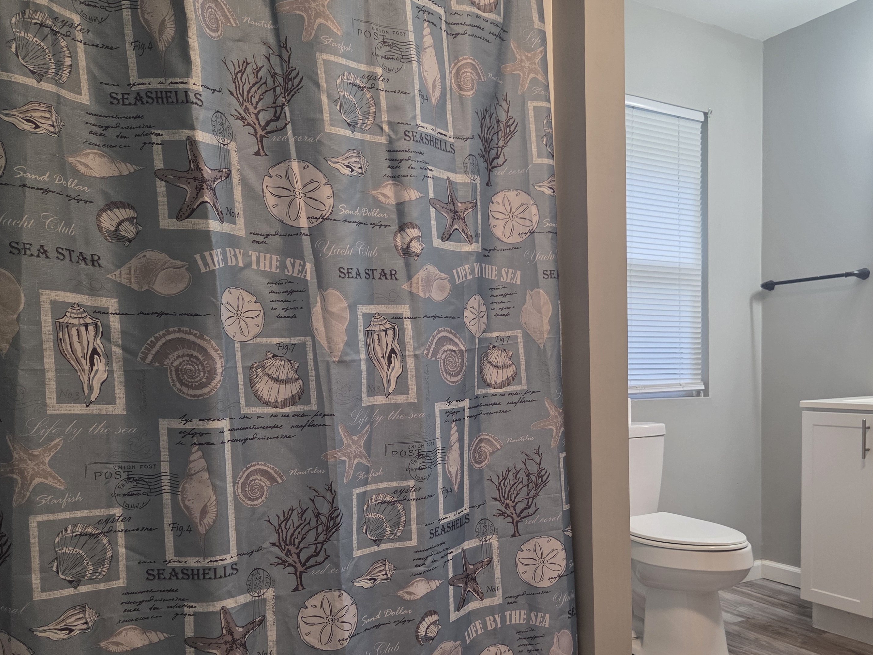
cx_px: 541
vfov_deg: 43.5
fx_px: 807
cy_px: 436
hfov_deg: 56.2
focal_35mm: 32
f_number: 1.8
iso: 200
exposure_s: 1/120
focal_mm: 5.4
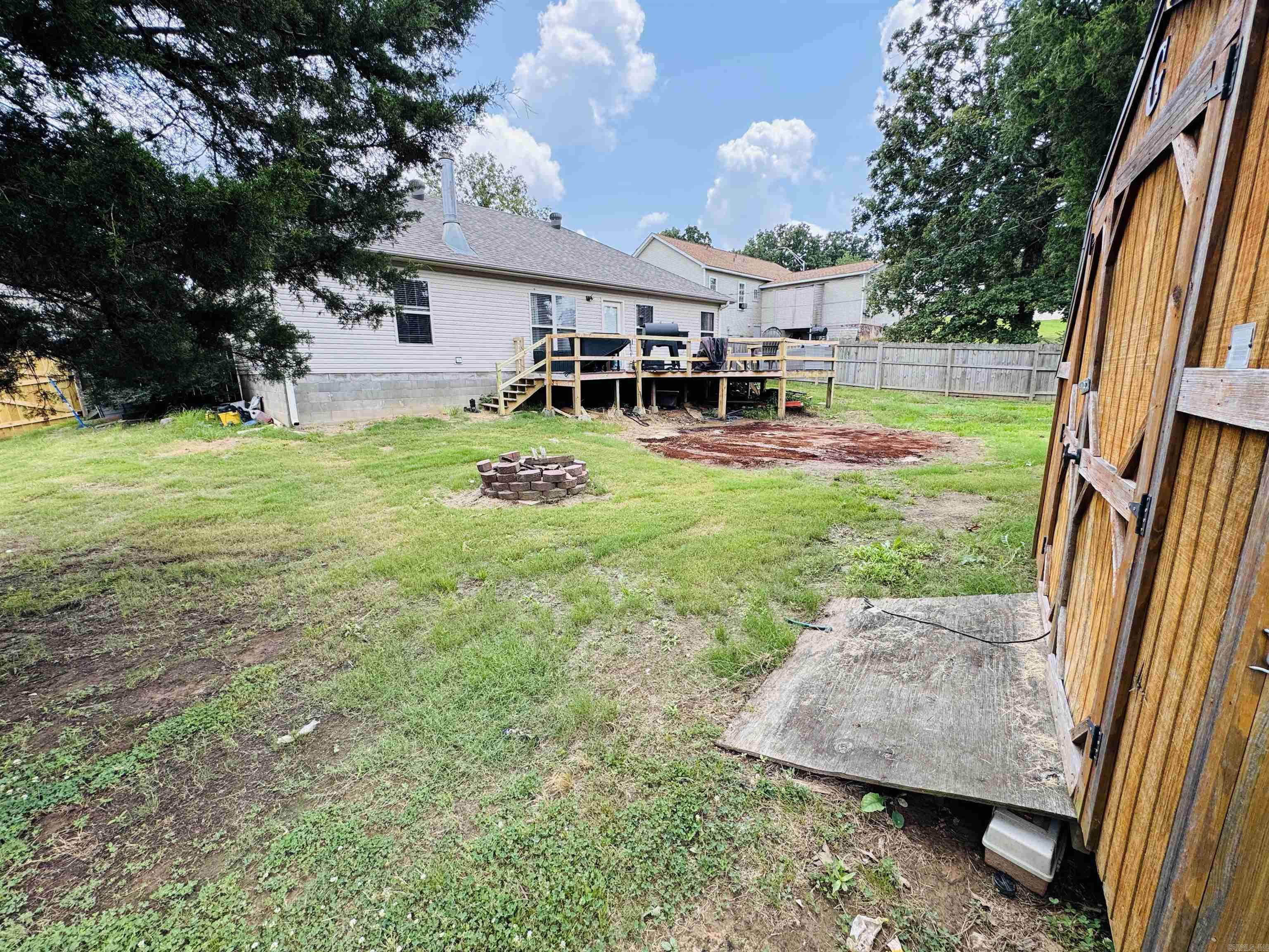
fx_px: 513
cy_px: 476
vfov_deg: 85.7
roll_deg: +1.3
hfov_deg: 102.1
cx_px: 634
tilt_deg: -11.7
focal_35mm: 14
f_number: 2.2
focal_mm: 2.22
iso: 40
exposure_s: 1/334
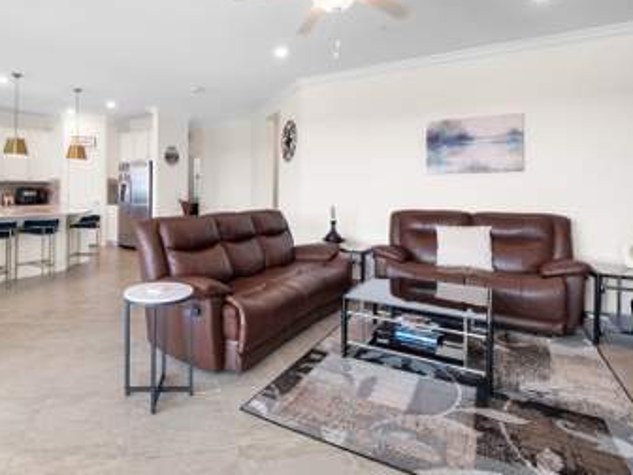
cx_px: 235
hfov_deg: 80.2
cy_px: 196
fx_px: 366
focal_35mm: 20
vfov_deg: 65.5
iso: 200
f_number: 7.1
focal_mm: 7
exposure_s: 1/10
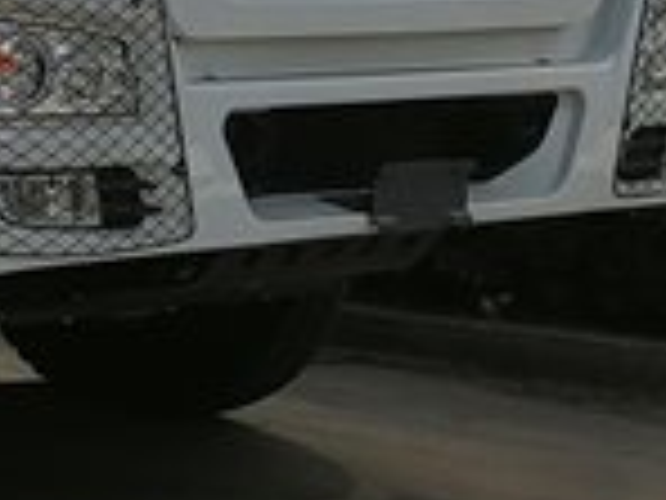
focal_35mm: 146
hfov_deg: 11.5
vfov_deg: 9.9
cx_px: -846
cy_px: -180
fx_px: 2809
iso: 50
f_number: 1.8
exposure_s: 1/1664
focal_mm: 5.3
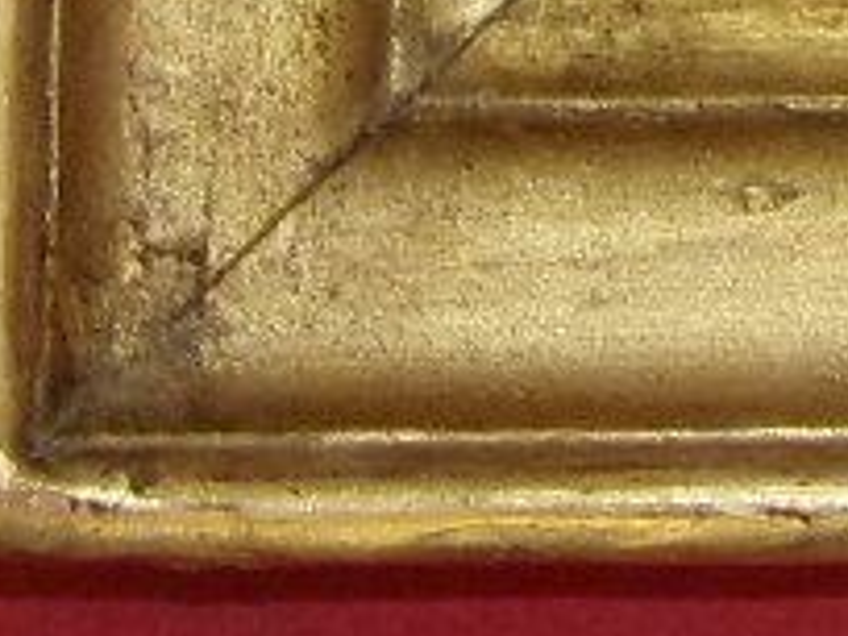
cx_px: 1684
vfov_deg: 6.6
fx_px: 5193
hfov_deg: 8.8
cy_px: -915
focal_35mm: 212
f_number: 3.9
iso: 200
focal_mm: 6.5
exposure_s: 1/34
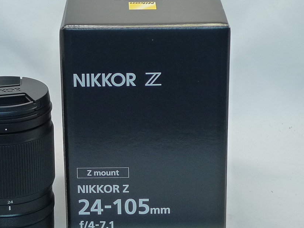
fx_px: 1010
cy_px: 111
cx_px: 89
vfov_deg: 12.9
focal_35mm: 115
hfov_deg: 17.1
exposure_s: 1/60
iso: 160
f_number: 2.5
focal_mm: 9.3
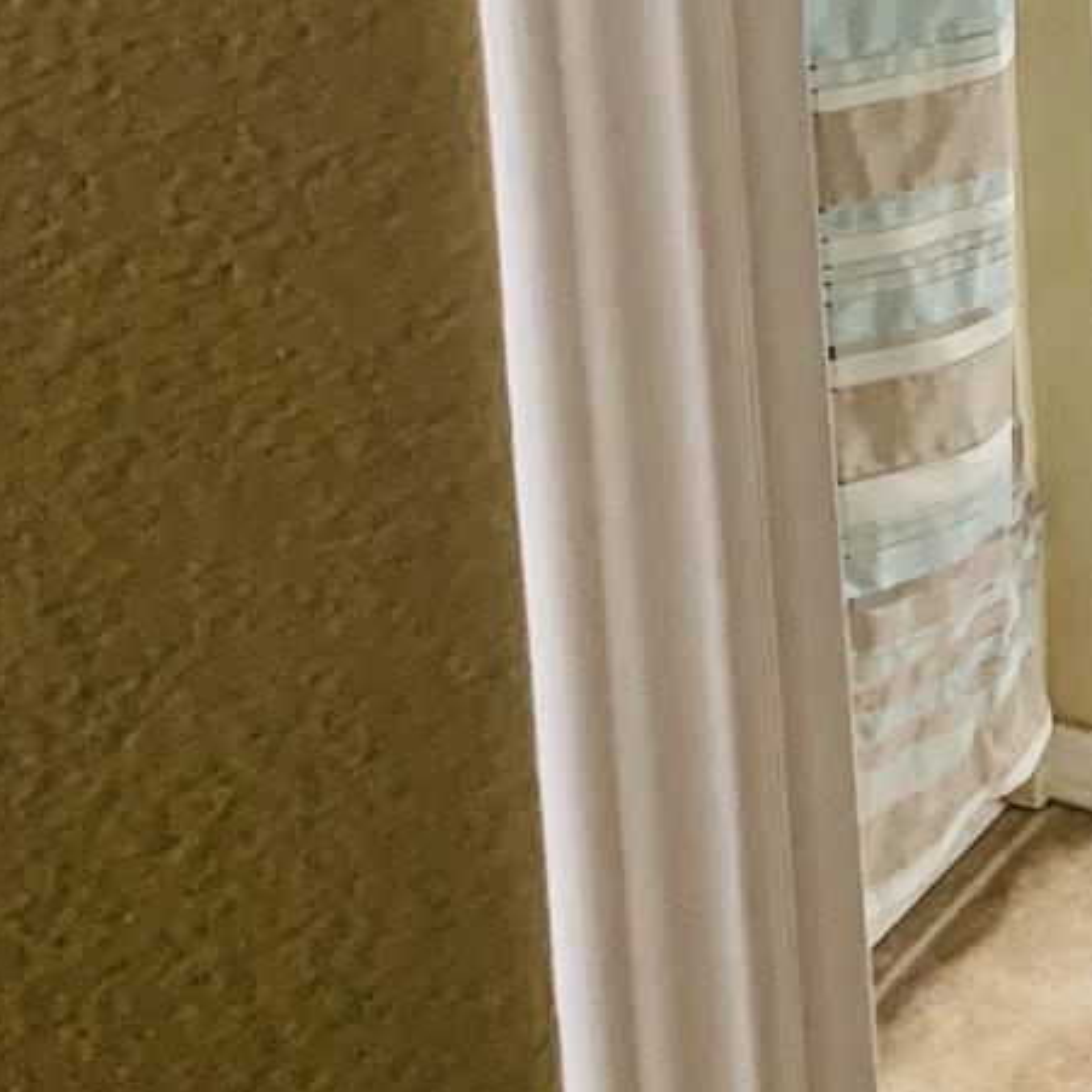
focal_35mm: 102
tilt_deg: -5.4
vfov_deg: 14.7
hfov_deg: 15.5
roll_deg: +1.7
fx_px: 3640
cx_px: 1724
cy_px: -932
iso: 100
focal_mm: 4.25
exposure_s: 1/65
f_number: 1.8
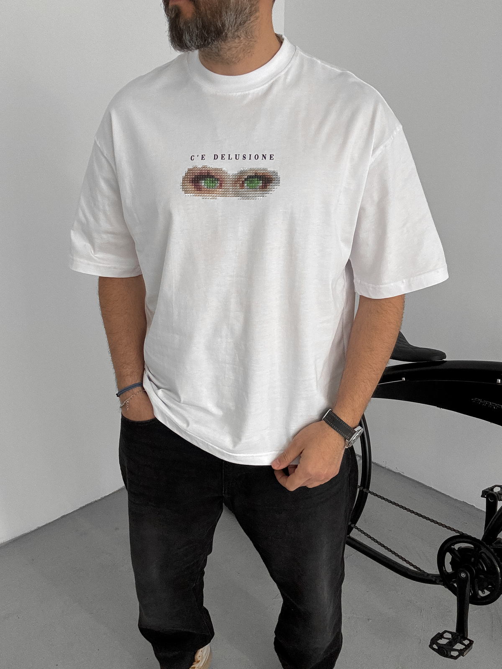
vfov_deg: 60.0
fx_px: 580
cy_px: 334
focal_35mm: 30
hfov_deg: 46.8
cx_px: 251
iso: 125
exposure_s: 1/60
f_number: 1.9
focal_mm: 2.69
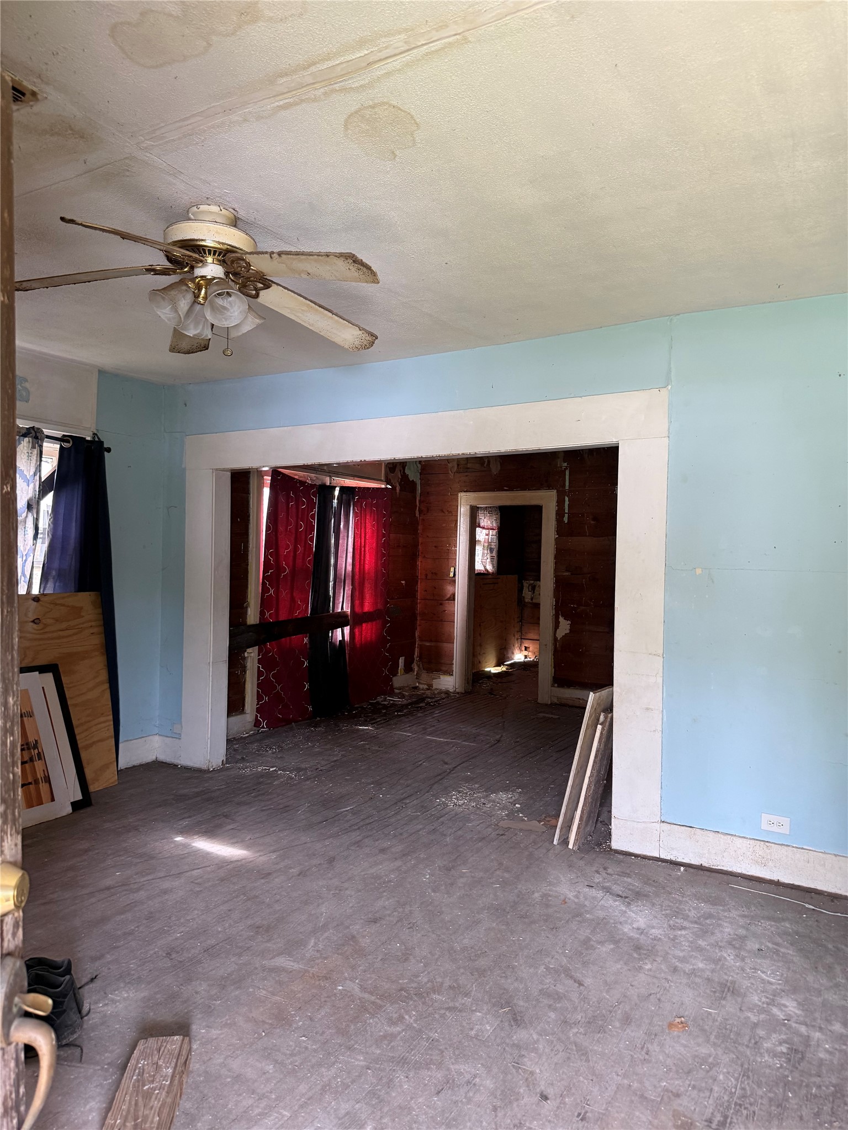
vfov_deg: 71.6
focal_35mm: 24
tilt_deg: -0.2
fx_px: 784
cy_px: 565
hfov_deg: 56.8
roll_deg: -1.2
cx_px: 424
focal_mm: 6.76
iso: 250
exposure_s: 1/60
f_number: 1.78
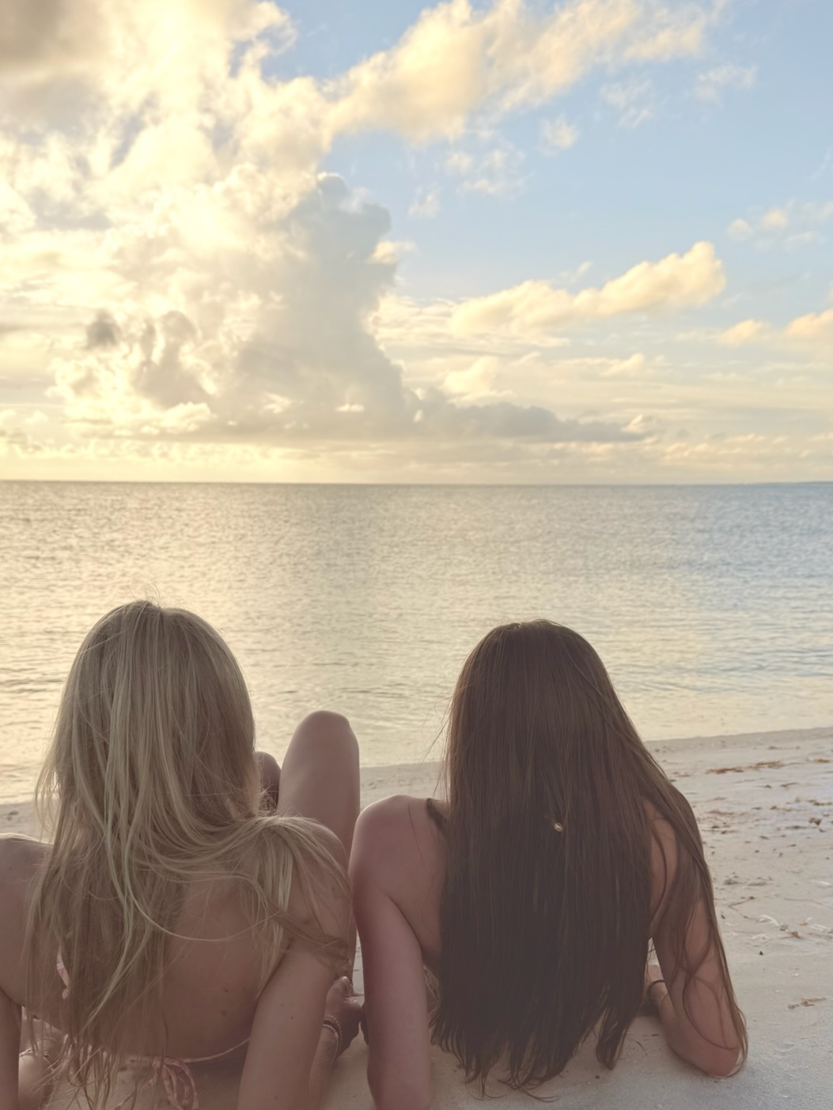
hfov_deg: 40.7
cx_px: 404
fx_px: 1123
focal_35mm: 35
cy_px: 637
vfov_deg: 52.4
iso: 80
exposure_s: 1/6711
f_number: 1.78
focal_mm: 6.76
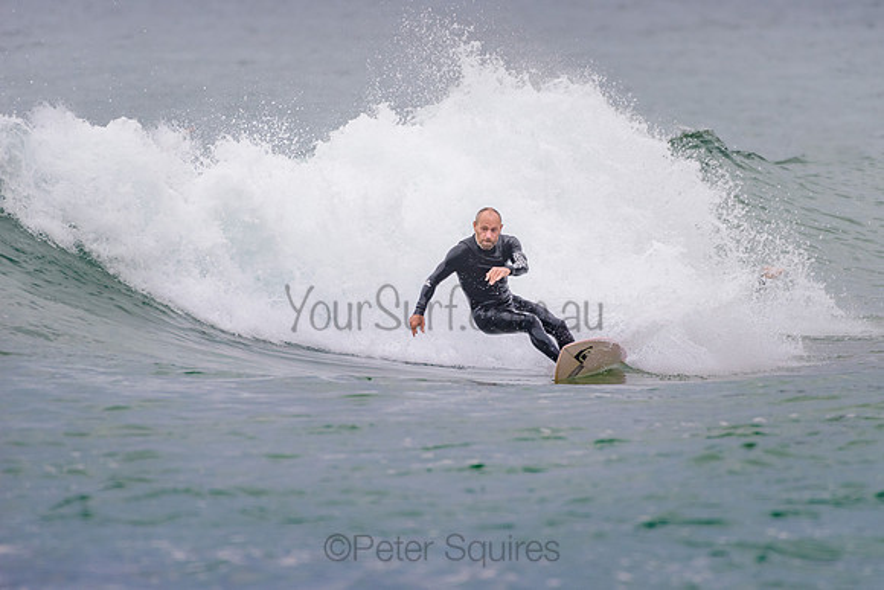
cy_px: 297
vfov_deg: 2.2
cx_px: 542
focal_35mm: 613
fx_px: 15054
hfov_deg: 3.4
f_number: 5.6
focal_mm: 500
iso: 280
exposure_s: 1/800
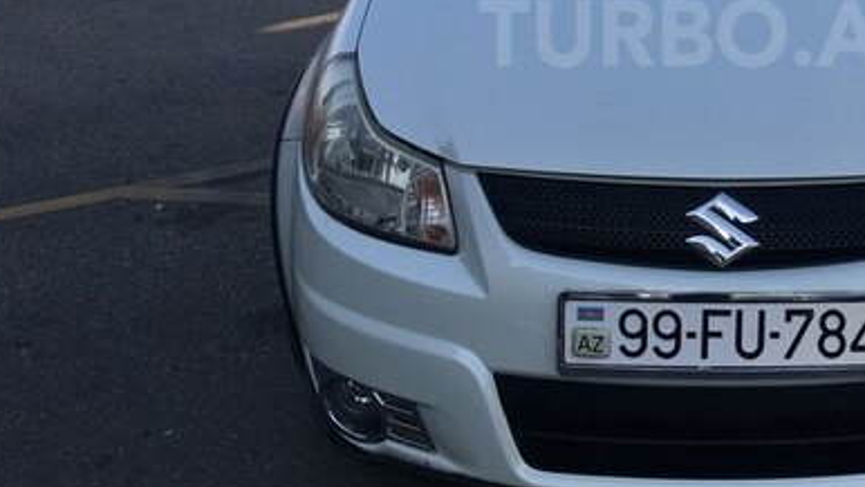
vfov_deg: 21.6
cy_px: 33
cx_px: 708
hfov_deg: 37.0
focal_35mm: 54
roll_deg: +0.7
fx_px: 1238
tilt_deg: -11.1
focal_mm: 4.15
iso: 25
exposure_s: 1/635
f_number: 2.2
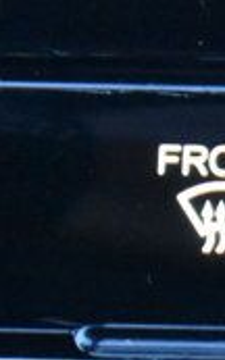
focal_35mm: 497
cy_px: -158
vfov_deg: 4.2
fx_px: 4880
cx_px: 729
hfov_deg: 2.6
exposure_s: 1/60
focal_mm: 55
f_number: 5.6
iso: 6400
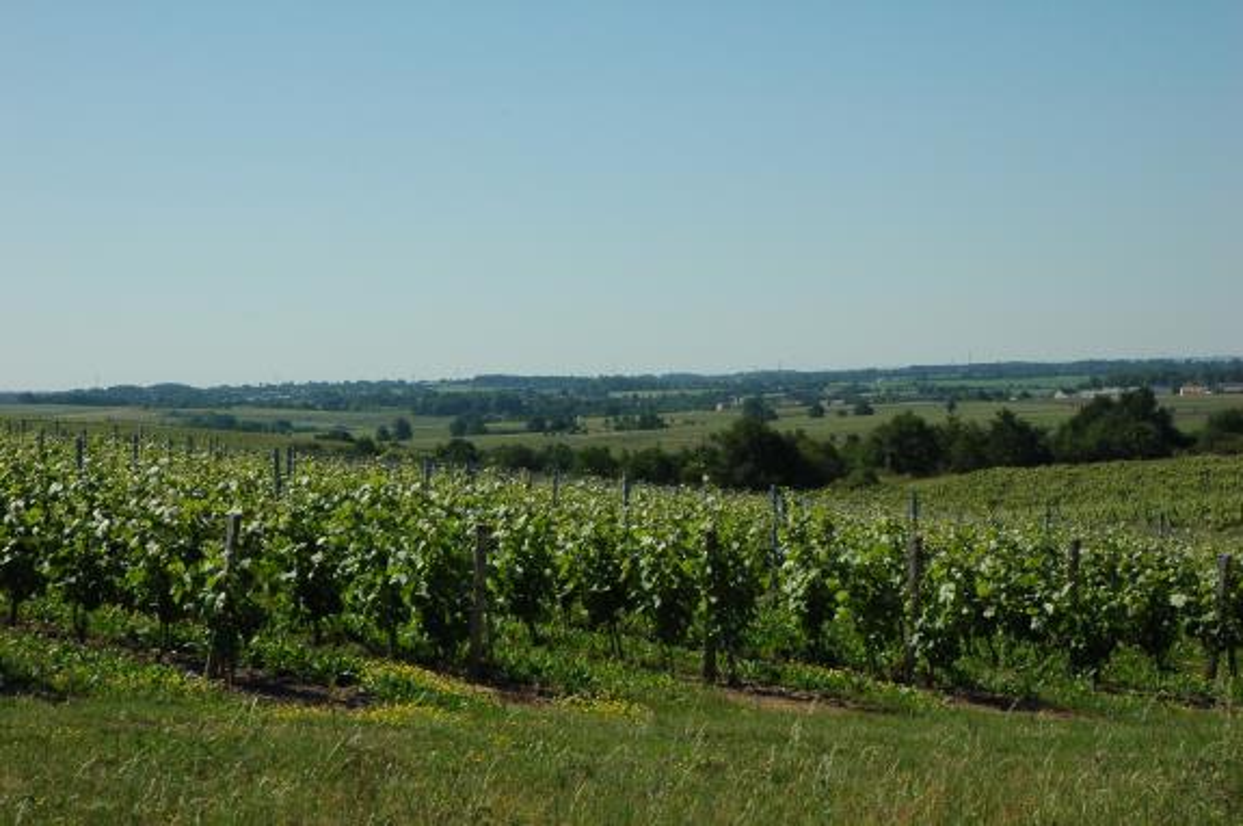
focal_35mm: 78
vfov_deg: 17.5
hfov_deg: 26.0
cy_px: 413
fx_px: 2690
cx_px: 622
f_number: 11
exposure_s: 1/350
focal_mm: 52
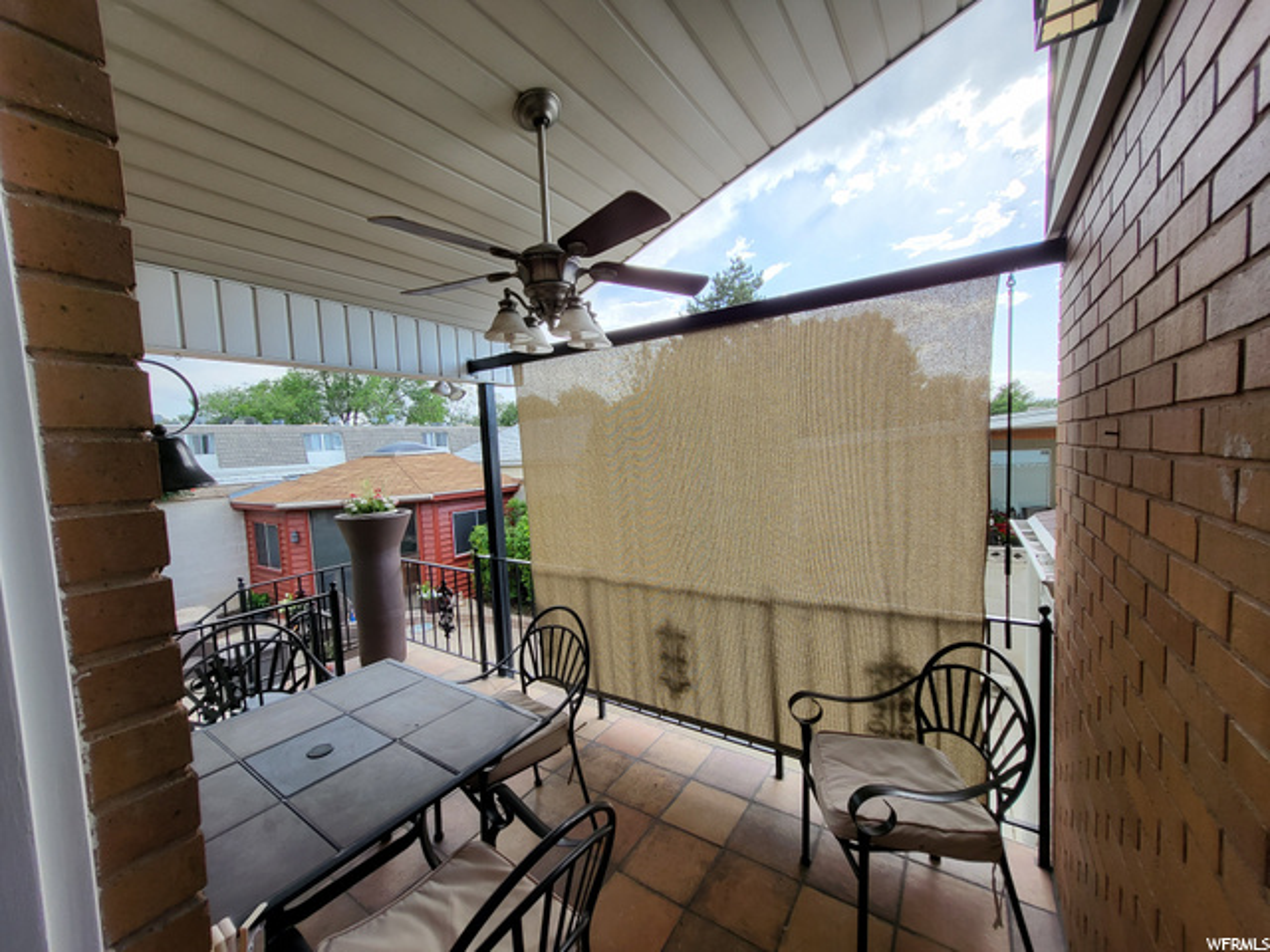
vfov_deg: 89.9
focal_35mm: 13
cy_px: 476
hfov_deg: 106.2
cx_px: 635
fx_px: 477
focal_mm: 1.74
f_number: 2.2
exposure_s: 1/186
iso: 32
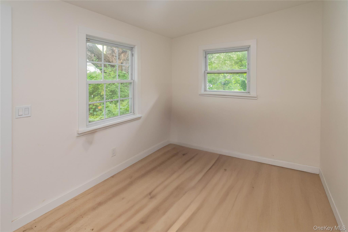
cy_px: 116
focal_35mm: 15
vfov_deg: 77.3
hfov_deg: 100.4
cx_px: 174
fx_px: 145
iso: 720
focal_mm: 10
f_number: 5.6
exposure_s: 1/60
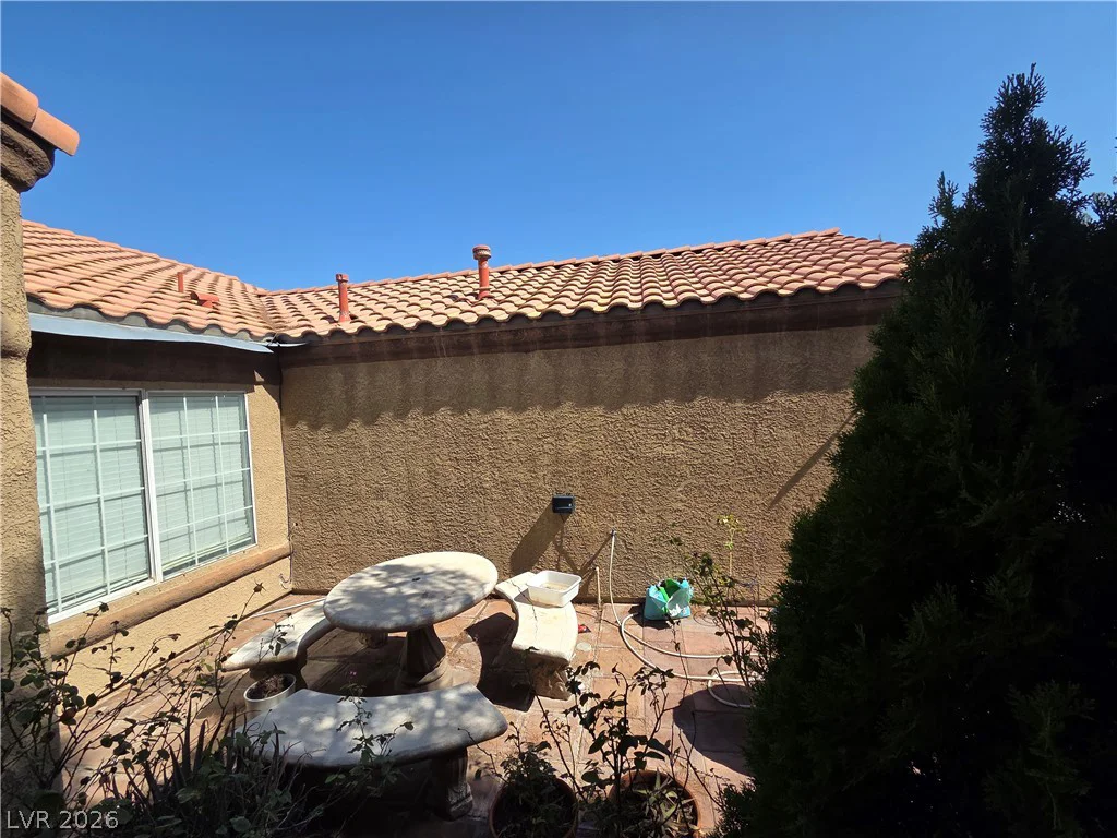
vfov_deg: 89.9
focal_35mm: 13
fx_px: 419
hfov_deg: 106.2
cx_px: 558
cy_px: 419
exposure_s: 1/1571
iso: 50
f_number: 2.2
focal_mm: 2.2
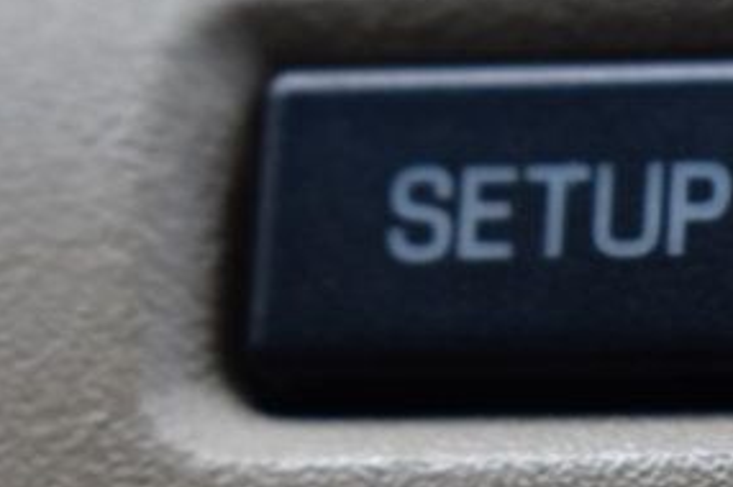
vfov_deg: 4.6
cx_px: 1205
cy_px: 364
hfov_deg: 6.8
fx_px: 6016
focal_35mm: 296
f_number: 8
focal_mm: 55
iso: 400
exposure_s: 1/50
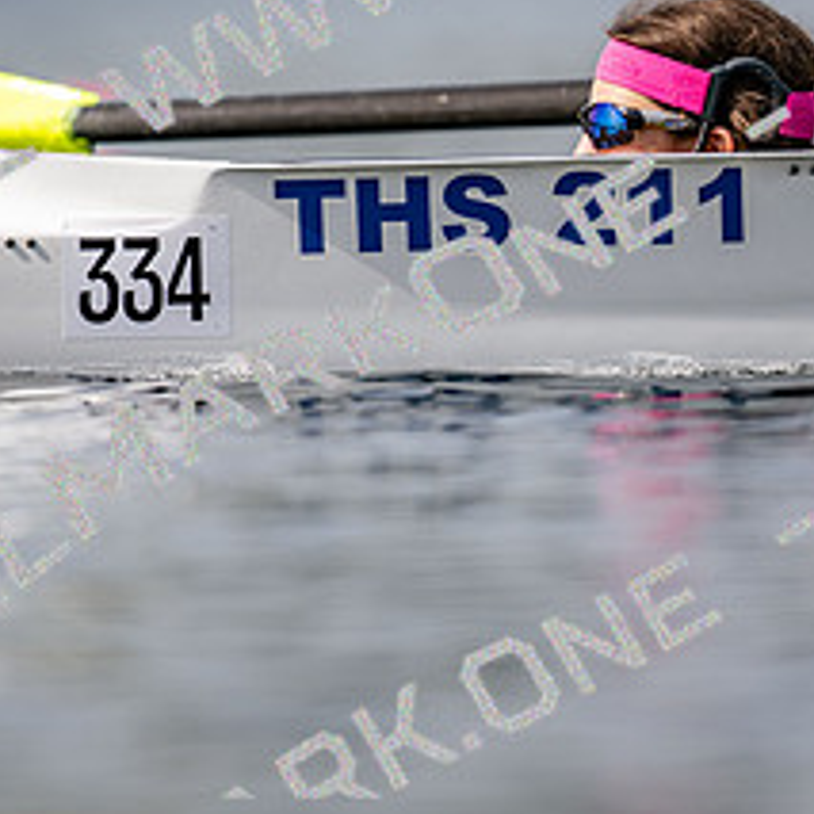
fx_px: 36900
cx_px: 573
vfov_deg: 1.3
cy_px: 143
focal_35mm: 1387
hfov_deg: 1.3
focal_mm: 600
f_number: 4
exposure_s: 1/2500
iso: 110
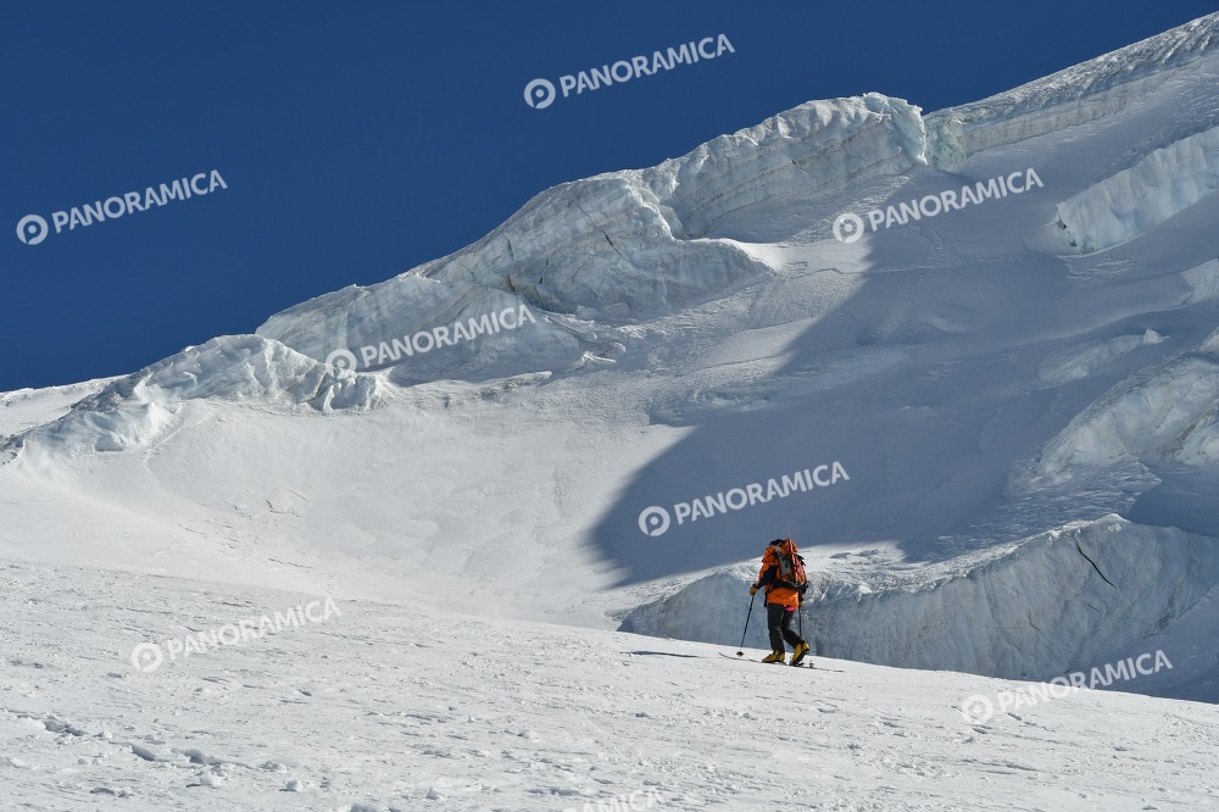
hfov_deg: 20.9
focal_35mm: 98
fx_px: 3300
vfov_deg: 14.0
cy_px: 406
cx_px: 610
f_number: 11
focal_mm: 65
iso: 100
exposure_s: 1/500
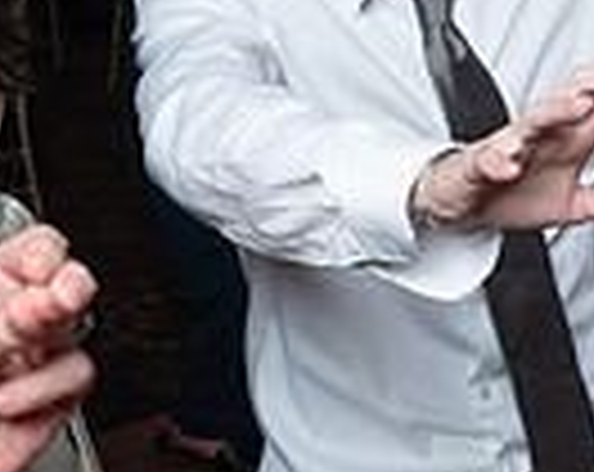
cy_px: 188
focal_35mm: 138
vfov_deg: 11.1
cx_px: 705
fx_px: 2421
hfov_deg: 13.6
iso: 2000
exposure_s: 1/200
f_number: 5.6
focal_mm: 28
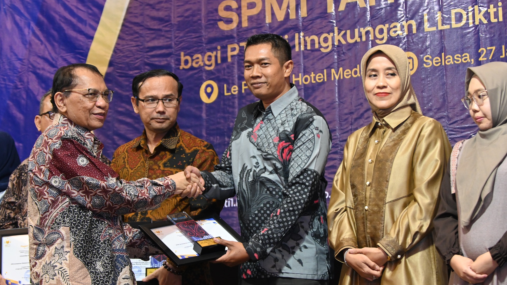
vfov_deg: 6.1
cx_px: 254
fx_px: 2656
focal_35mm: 198
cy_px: 165
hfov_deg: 10.9
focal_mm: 125
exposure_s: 1/80
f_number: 5.3
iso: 2000
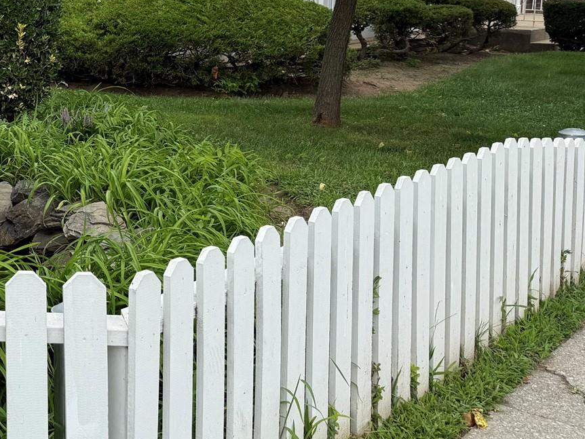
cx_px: -109
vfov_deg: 25.1
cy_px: 73
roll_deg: +0.8
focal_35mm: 57
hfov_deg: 29.3
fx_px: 964
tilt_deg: -5.5
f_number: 1.78
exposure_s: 1/2169
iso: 80
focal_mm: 6.76
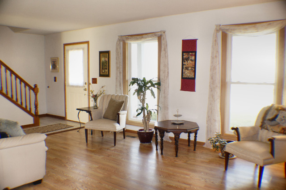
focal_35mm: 38
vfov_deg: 35.4
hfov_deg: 51.3
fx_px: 298
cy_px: 95
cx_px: 143
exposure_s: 1/60
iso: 800
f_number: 4
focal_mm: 25
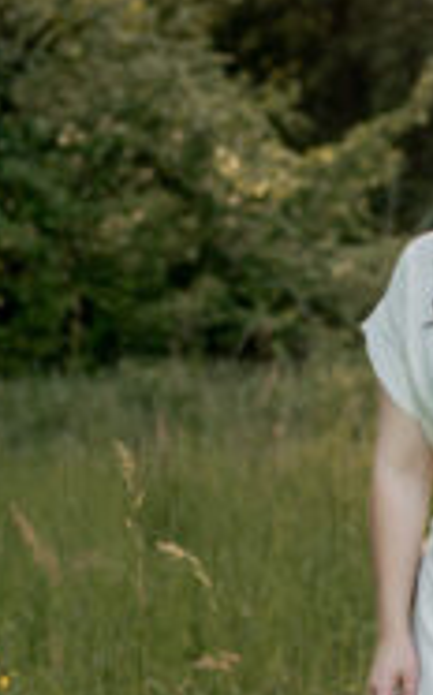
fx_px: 2515
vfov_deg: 15.7
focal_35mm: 133
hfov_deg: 9.7
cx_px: 549
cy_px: 506
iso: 250
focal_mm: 50
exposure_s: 1/800
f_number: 2.5
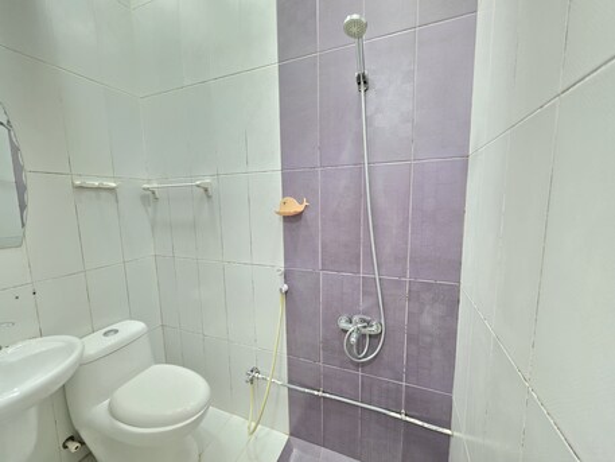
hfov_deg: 106.2
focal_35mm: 13
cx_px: 308
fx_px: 231
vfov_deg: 89.9
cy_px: 231
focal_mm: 2.2
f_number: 1.9
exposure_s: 1/50
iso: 250
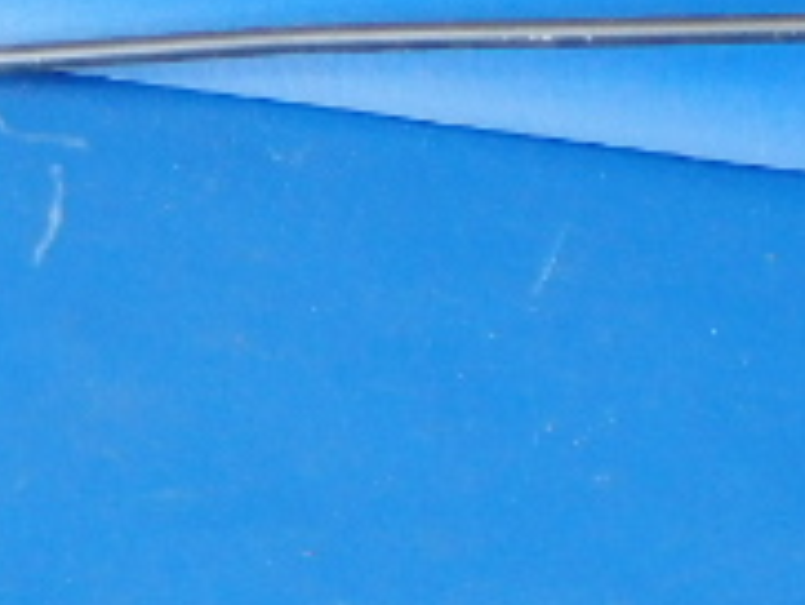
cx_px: 574
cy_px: 716
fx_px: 2304
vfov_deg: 14.5
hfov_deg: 19.7
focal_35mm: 99
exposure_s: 1/30
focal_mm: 5
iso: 800
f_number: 3.9
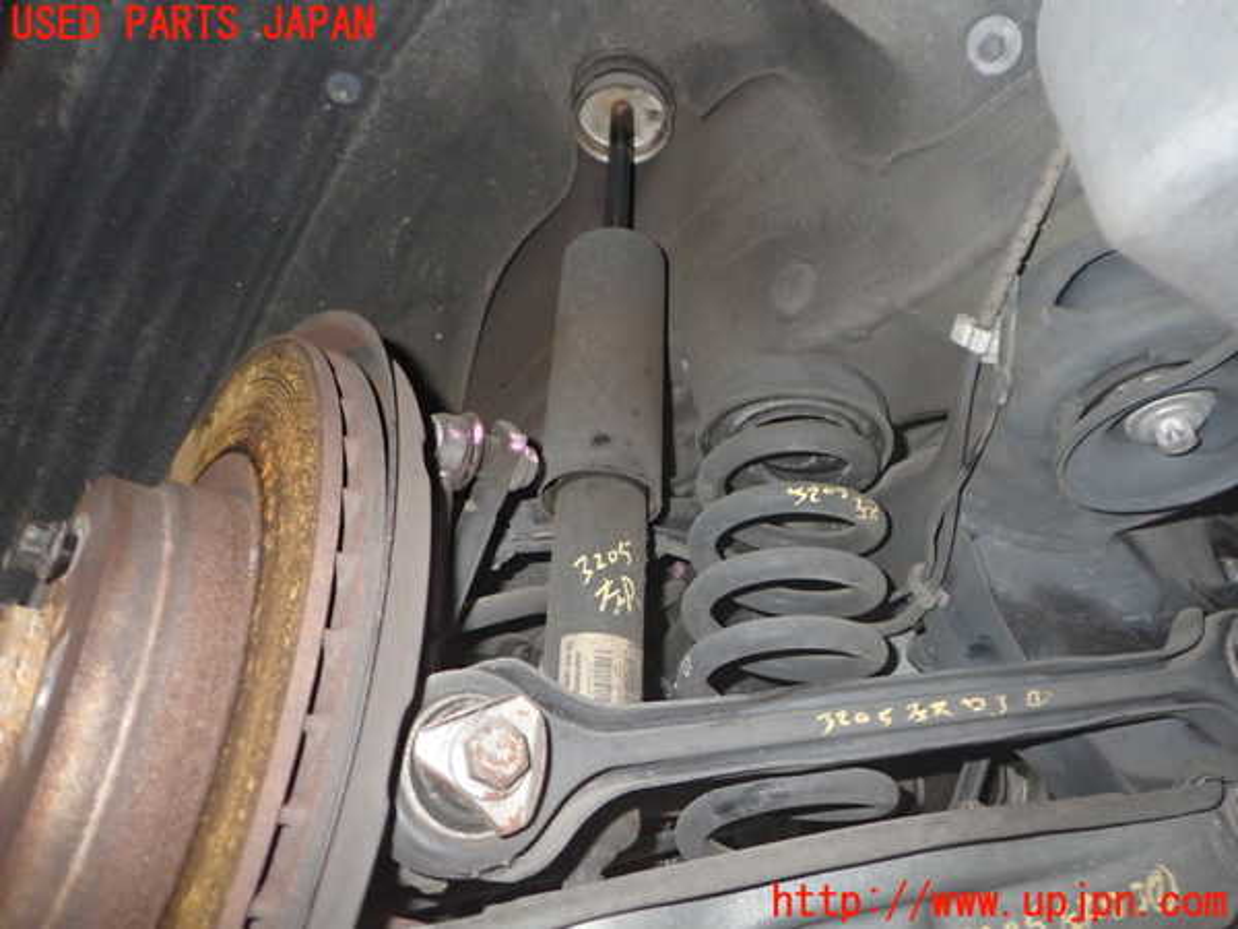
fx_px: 1073
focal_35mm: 30
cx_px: 619
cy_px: 464
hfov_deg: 60.0
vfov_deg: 46.8
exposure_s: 1/30
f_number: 6.3
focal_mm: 5.4
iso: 800
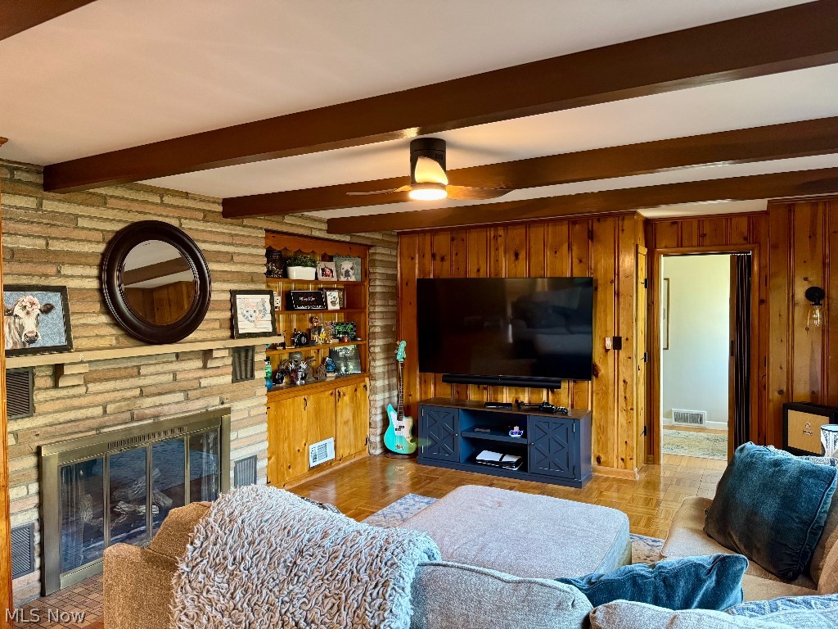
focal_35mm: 24
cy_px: 314
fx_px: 581
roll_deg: -0.1
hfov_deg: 71.6
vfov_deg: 56.8
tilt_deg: -1.5
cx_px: 419
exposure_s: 1/60
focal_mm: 6.76
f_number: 1.78
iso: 640
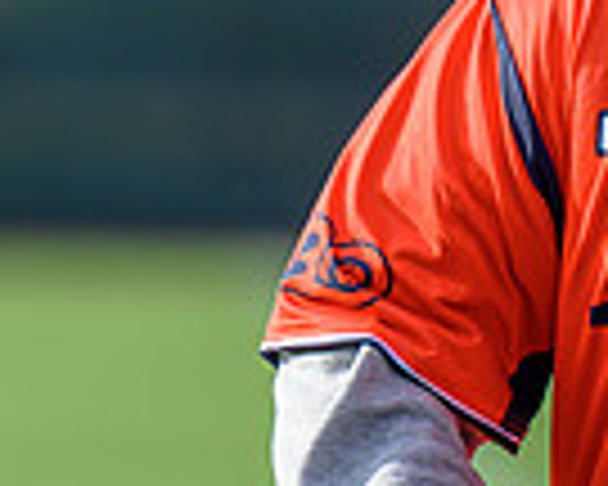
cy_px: 182
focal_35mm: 1154
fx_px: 20766
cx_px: 285
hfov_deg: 1.7
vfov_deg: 1.3
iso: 220
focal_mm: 200
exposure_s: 1/2000
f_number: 2.8
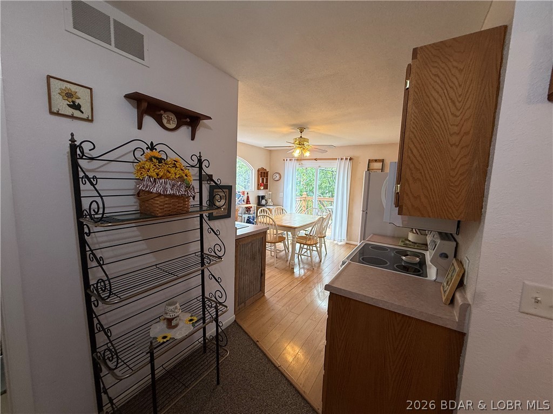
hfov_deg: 102.1
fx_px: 224
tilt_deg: -6.6
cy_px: 207
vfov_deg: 85.7
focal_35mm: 14
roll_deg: -2.4
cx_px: 276
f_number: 2.2
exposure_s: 1/120
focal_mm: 2.22
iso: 125
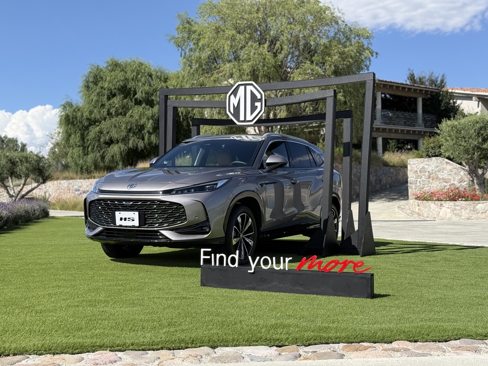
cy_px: 183
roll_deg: +1.2
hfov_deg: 39.7
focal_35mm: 48
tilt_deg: +0.3
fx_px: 677
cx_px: 244
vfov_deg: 30.3
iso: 100
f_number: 1.78
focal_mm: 6.76
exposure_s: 1/4587
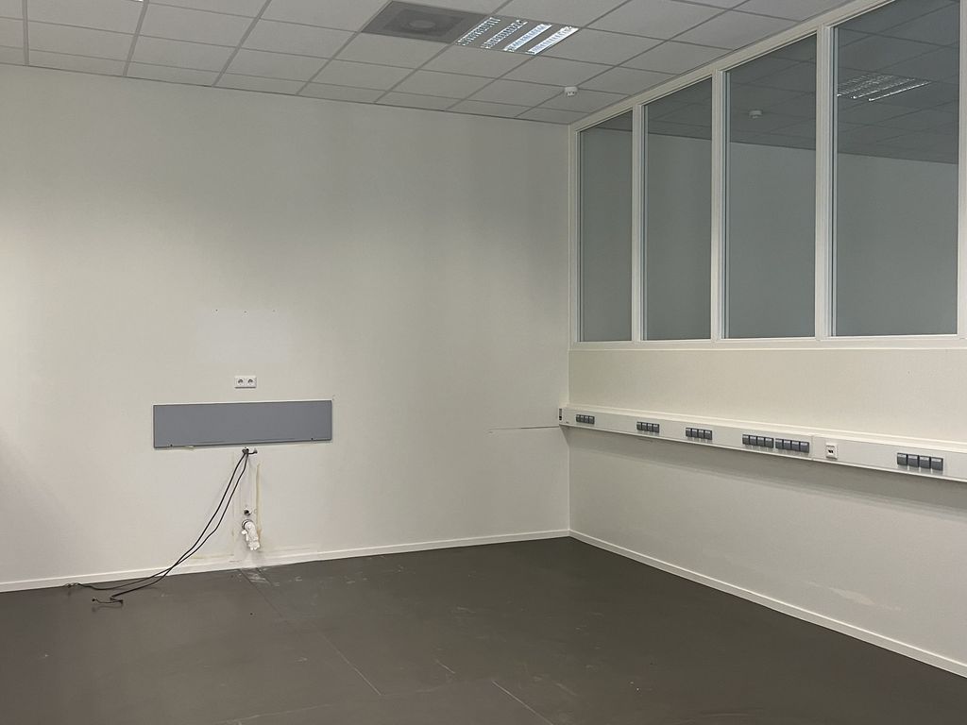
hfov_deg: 67.3
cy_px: 362
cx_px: 484
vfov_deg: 53.1
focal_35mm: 26
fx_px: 726
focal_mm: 5.1
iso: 100
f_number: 1.6
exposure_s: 1/50
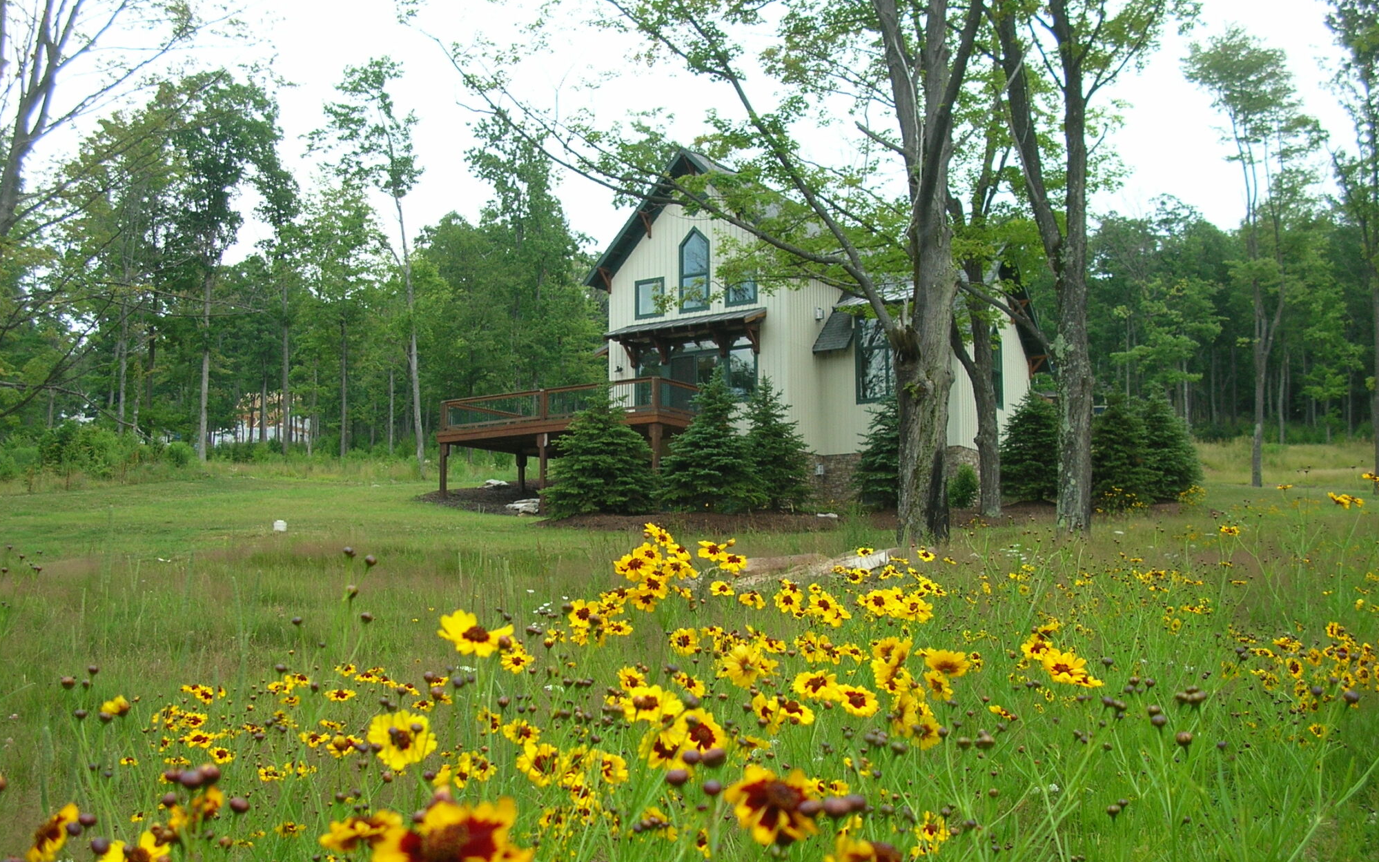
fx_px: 1428
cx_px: 685
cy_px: 471
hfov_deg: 51.5
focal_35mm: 38
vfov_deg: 33.6
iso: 50
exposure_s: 1/249
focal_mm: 5.8
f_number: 2.8
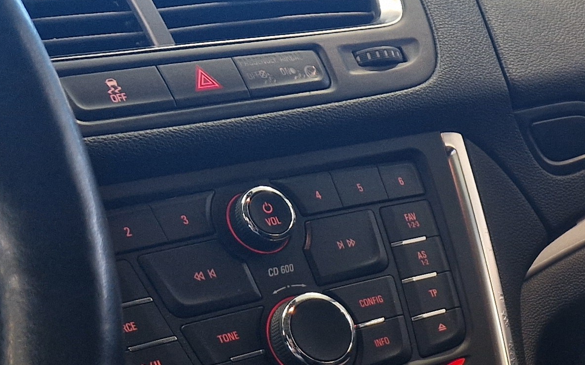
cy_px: 583
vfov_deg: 14.6
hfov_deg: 23.3
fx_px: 1307
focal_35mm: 82
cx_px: 686
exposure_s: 1/100
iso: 160
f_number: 1.8
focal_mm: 5.4
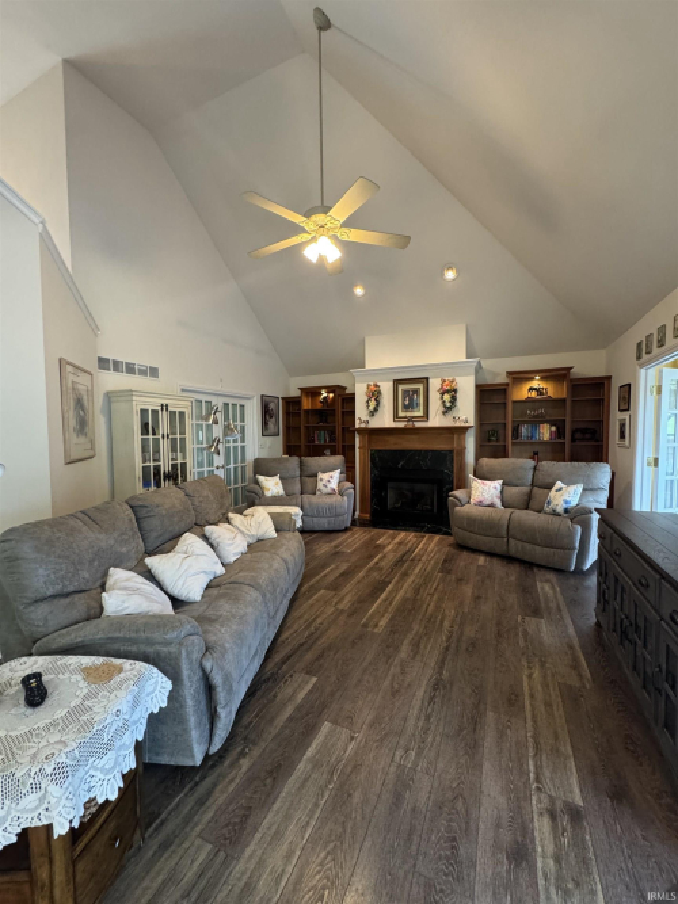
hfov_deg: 85.7
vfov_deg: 102.1
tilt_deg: -3.2
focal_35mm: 14
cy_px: 452
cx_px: 339
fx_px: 366
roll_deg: +0.5
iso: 400
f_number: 2.2
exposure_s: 1/60
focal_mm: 2.22
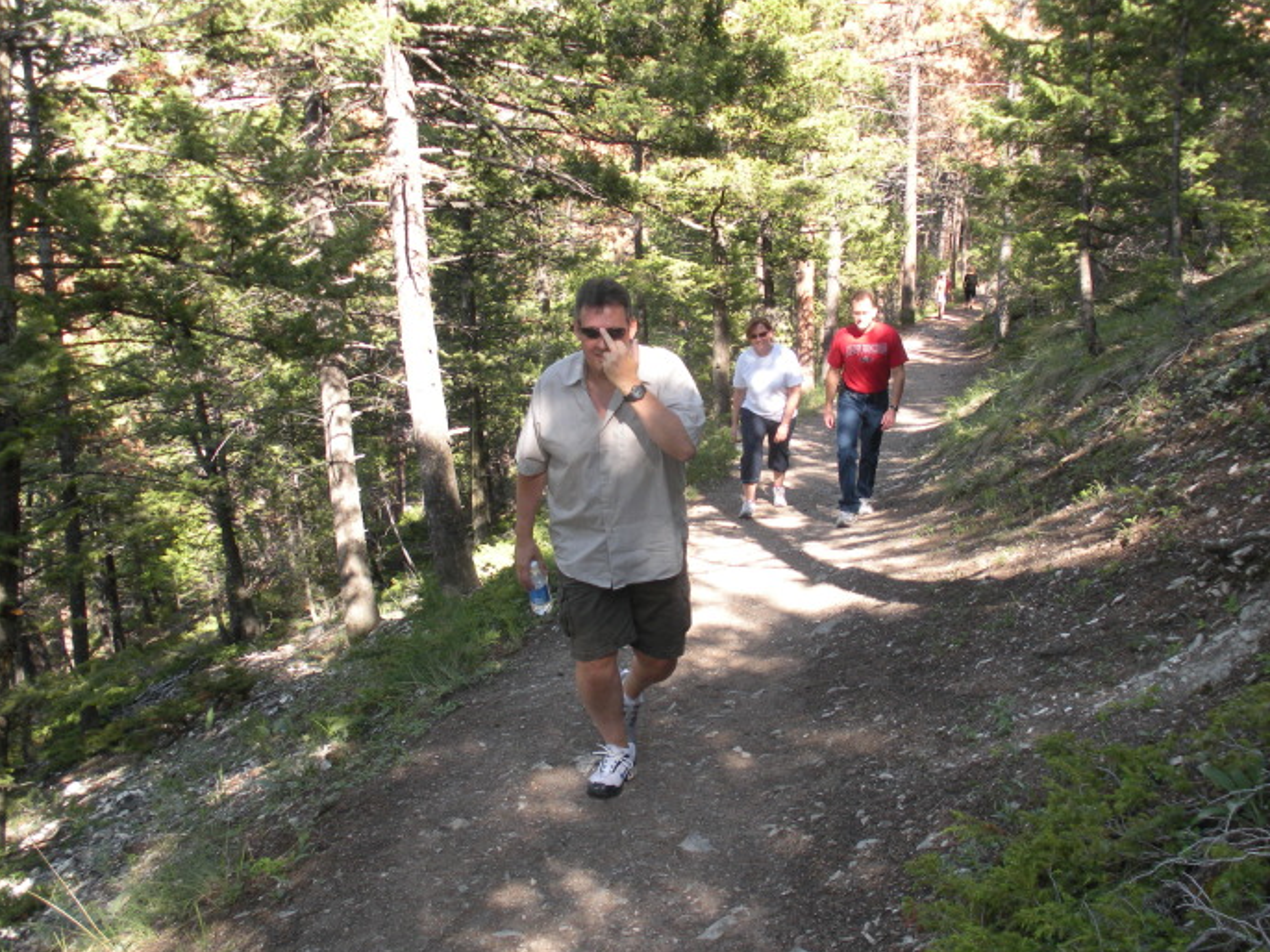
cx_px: 739
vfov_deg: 34.3
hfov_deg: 44.7
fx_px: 1540
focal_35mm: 42
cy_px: 446
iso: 88
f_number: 3.5
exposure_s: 1/125
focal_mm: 6.3
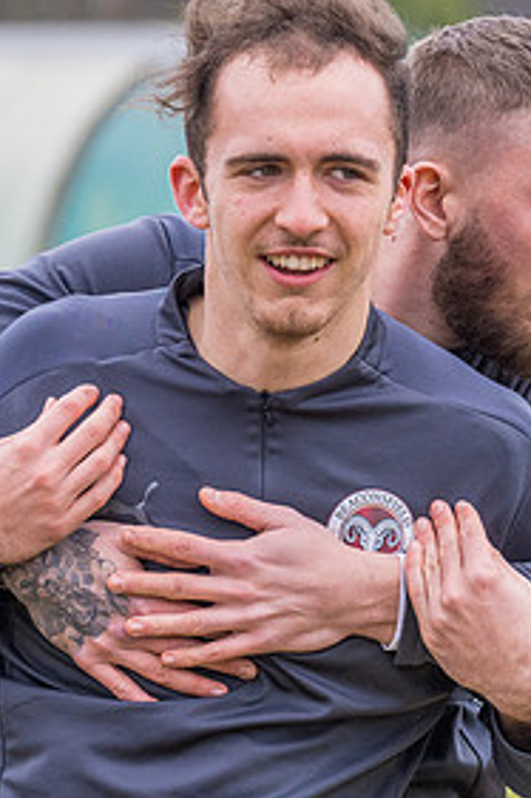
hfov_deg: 3.5
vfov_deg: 5.2
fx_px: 8749
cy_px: 500
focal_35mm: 395
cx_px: 256
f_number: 4
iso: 800
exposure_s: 1/2000
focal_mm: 135
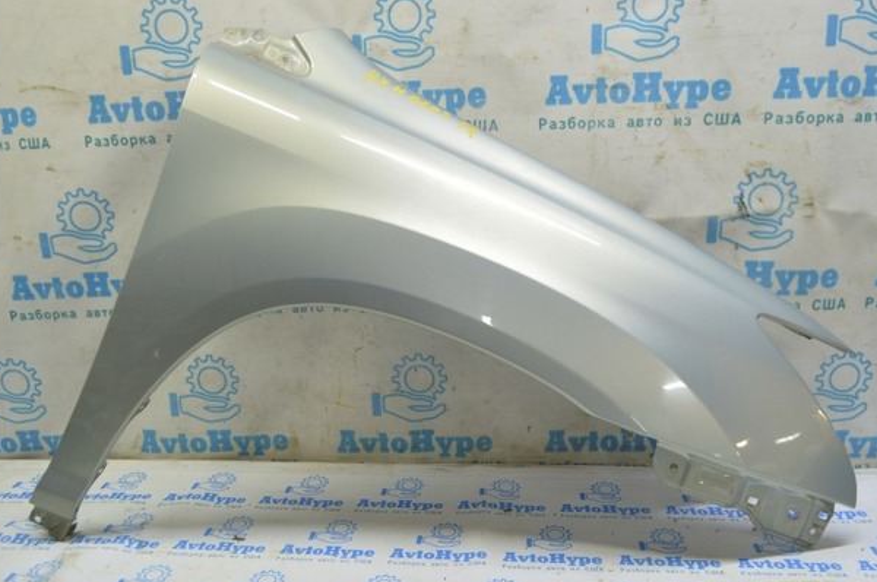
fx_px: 778
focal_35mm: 32
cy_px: 308
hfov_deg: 58.8
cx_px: 422
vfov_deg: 41.0
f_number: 5.6
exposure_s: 1/20
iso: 400
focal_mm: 20
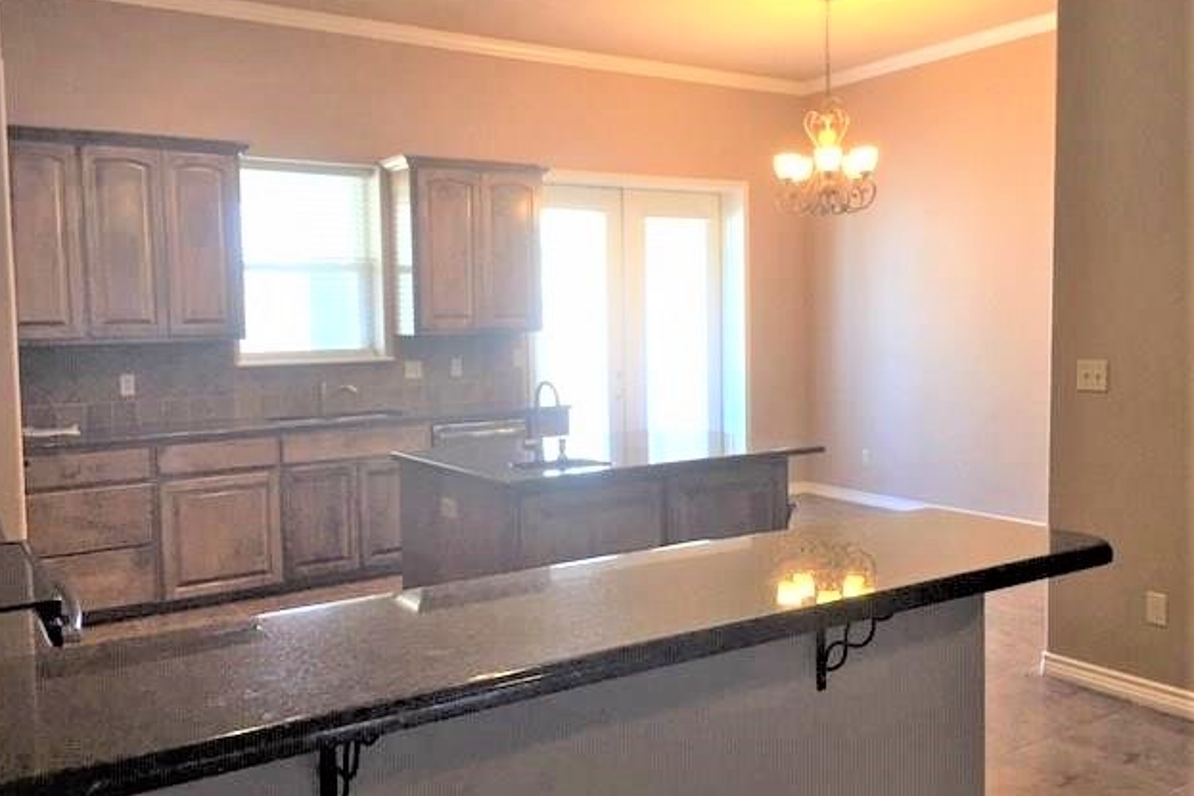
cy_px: 401
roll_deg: +0.3
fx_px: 1028
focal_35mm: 31
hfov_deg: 60.3
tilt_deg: -3.4
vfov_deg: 42.3
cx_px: 586
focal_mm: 4.15
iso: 40
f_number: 2.2
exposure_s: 1/15
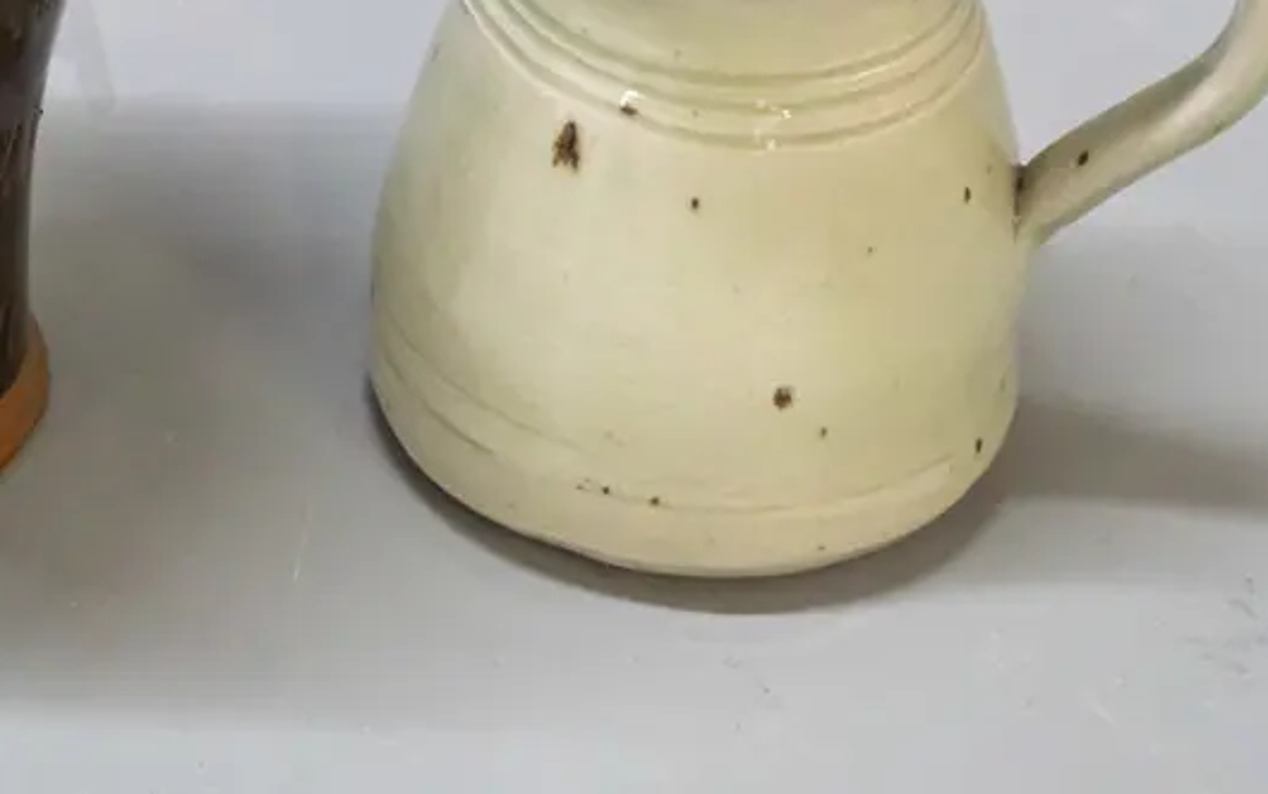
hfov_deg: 17.4
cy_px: -120
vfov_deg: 10.8
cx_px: 235
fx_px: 4114
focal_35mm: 119
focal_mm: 29
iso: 3200
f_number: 5.6
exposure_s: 1/250
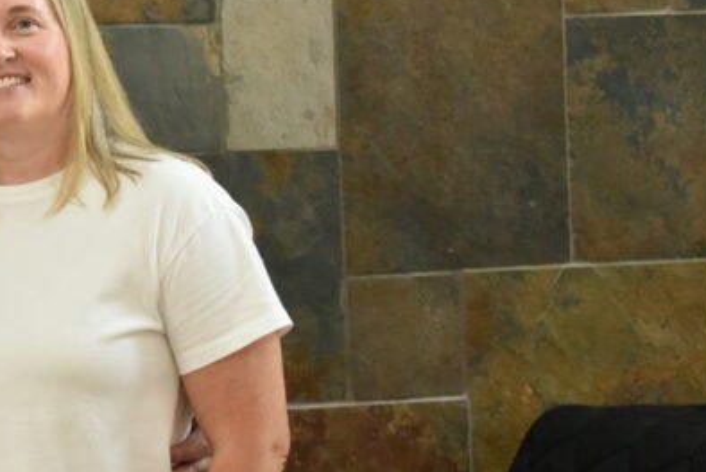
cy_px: 115
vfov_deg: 9.6
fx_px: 2805
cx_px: -158
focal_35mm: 143
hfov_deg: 13.9
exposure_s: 1/160
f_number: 6.3
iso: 10000
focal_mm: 55
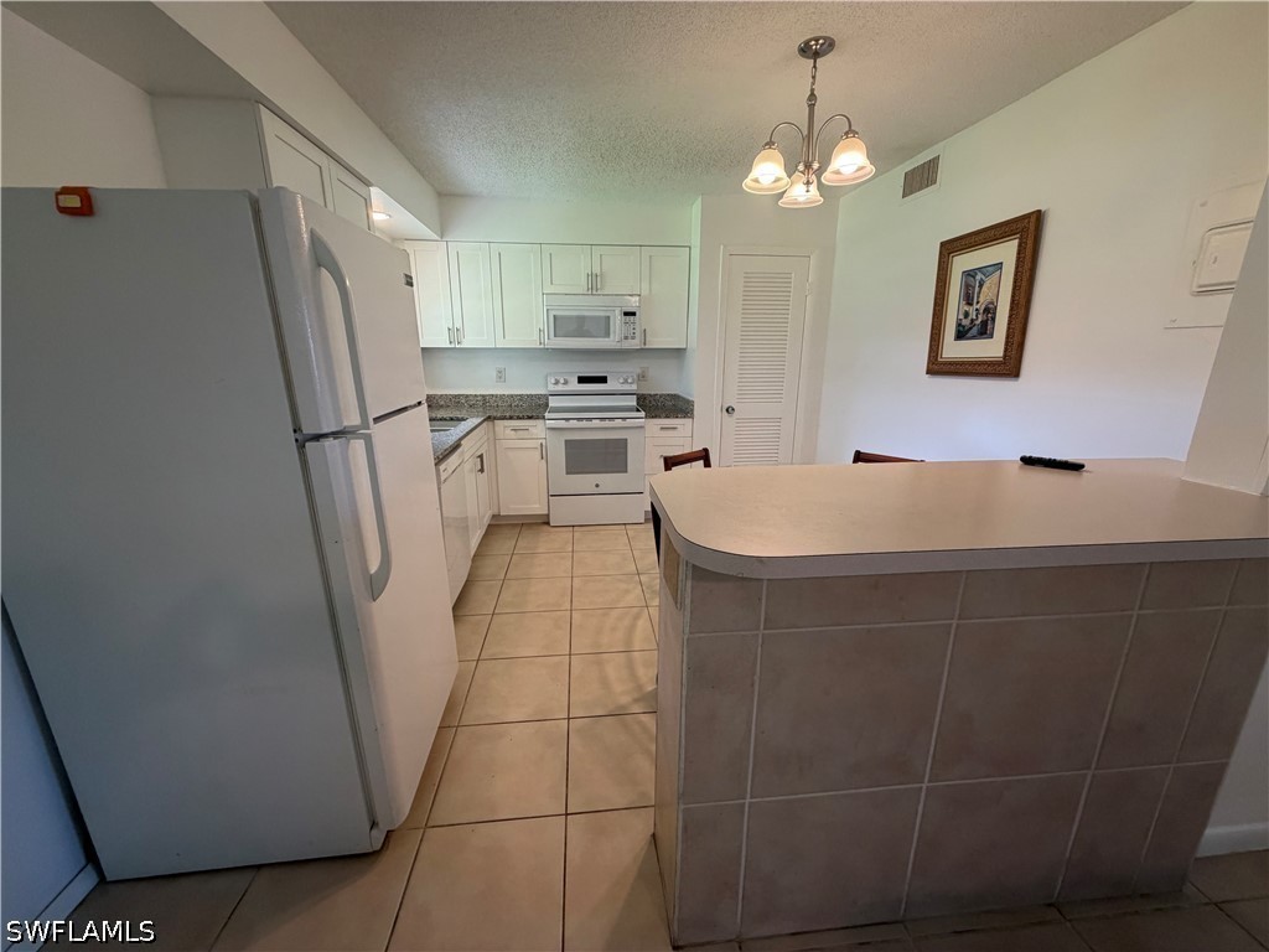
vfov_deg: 85.7
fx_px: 513
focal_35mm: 14
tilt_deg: -14.4
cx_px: 634
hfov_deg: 102.1
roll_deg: +0.5
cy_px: 476
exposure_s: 1/120
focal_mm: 2.22
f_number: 2.2
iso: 250
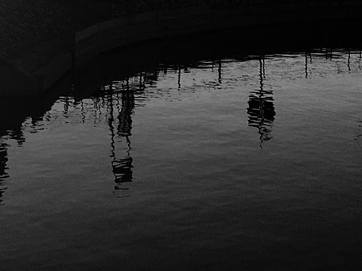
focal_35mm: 102
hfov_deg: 19.2
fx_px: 1066
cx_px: 222
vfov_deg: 13.8
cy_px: -100
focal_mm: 4.15
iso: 25
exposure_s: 1/1083
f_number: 2.2
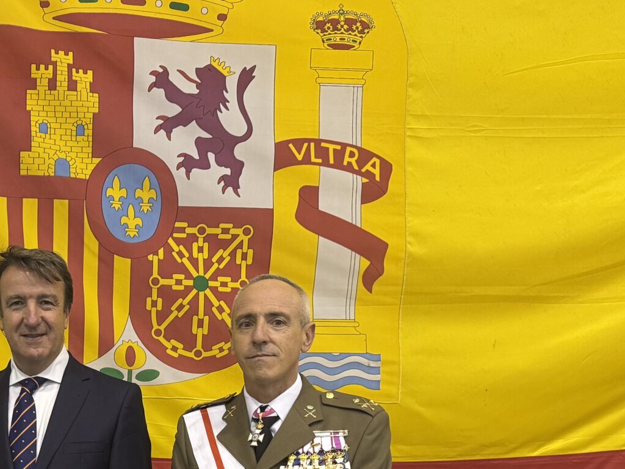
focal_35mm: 60
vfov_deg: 22.8
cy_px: 529
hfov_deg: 30.5
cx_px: 40
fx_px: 1083
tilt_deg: -6.7
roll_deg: -0.9
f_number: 1.78
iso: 250
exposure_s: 1/50
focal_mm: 6.76
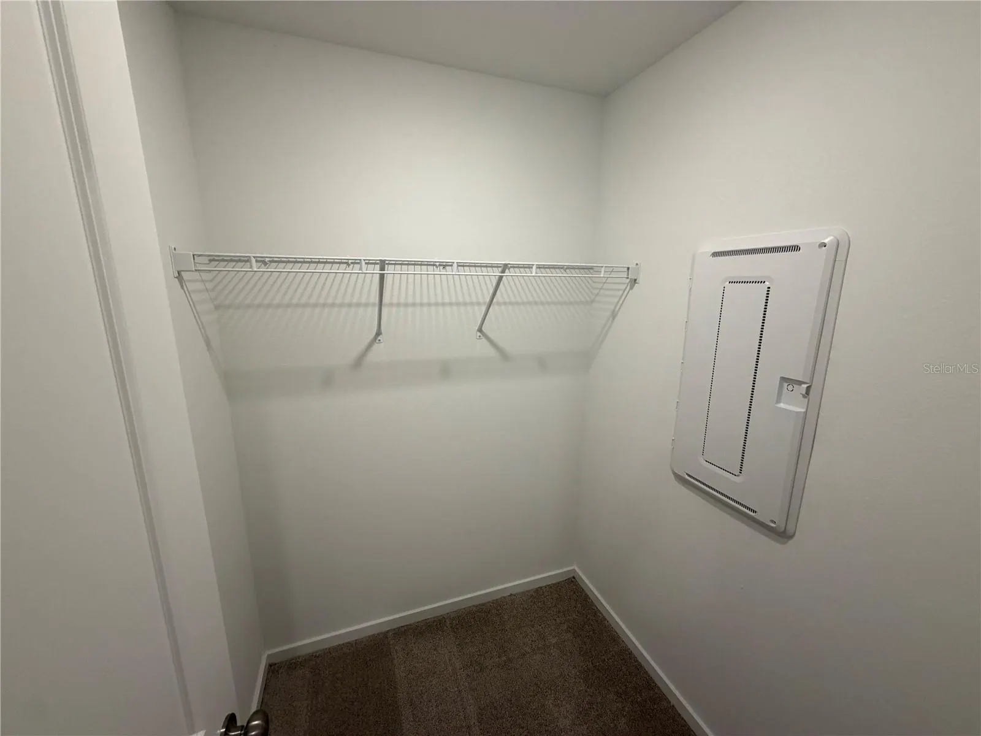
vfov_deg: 85.7
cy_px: 368
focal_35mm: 14
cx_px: 490
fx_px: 397
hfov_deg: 102.1
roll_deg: +1.1
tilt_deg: -11.7
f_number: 2.2
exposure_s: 1/120
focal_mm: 2.22
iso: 160
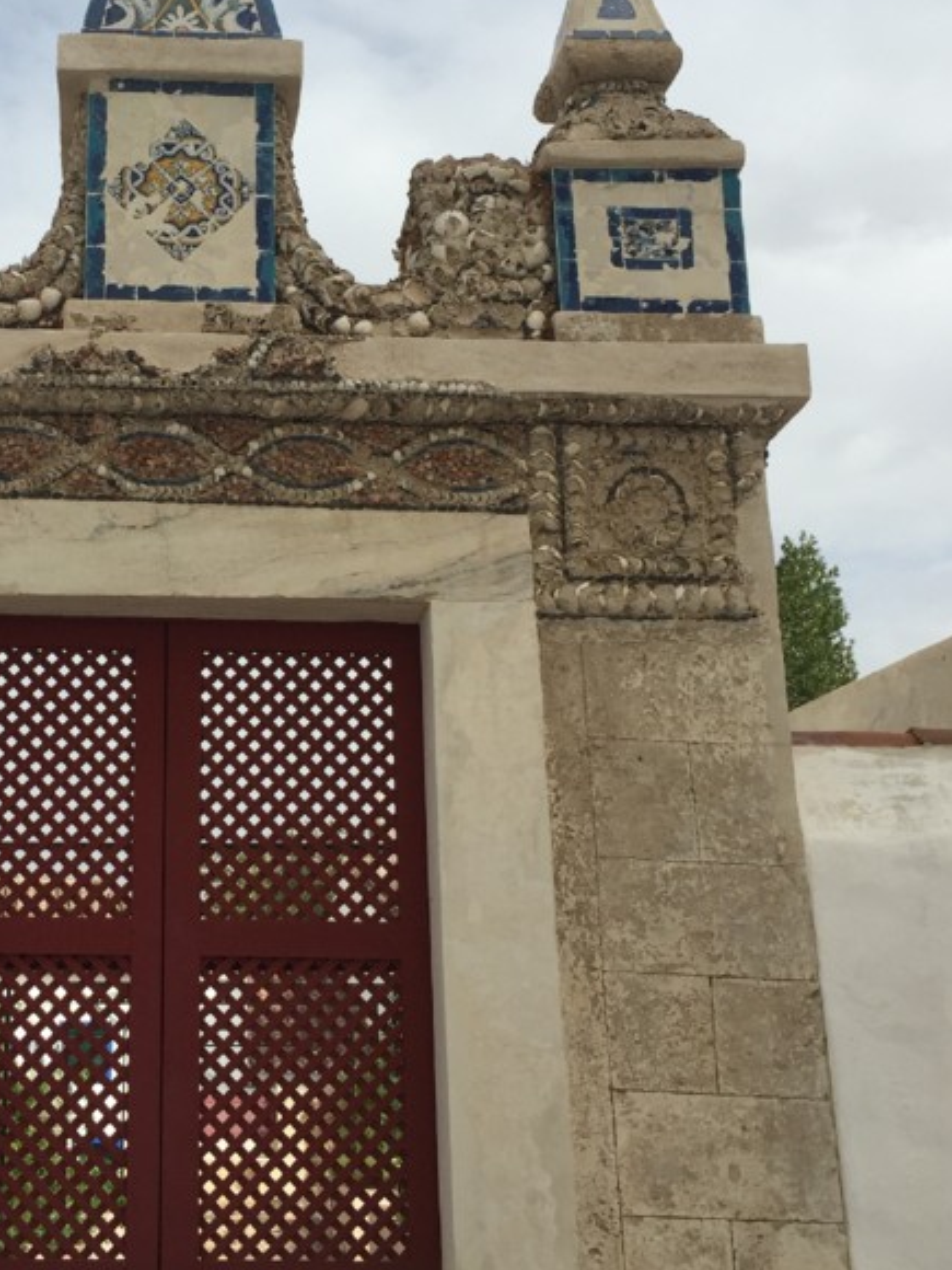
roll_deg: -1.0
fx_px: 1760
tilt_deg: +15.4
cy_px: 539
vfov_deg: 39.6
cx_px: 188
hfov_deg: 29.6
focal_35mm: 48
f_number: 2.2
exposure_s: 1/2198
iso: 32
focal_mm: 4.15
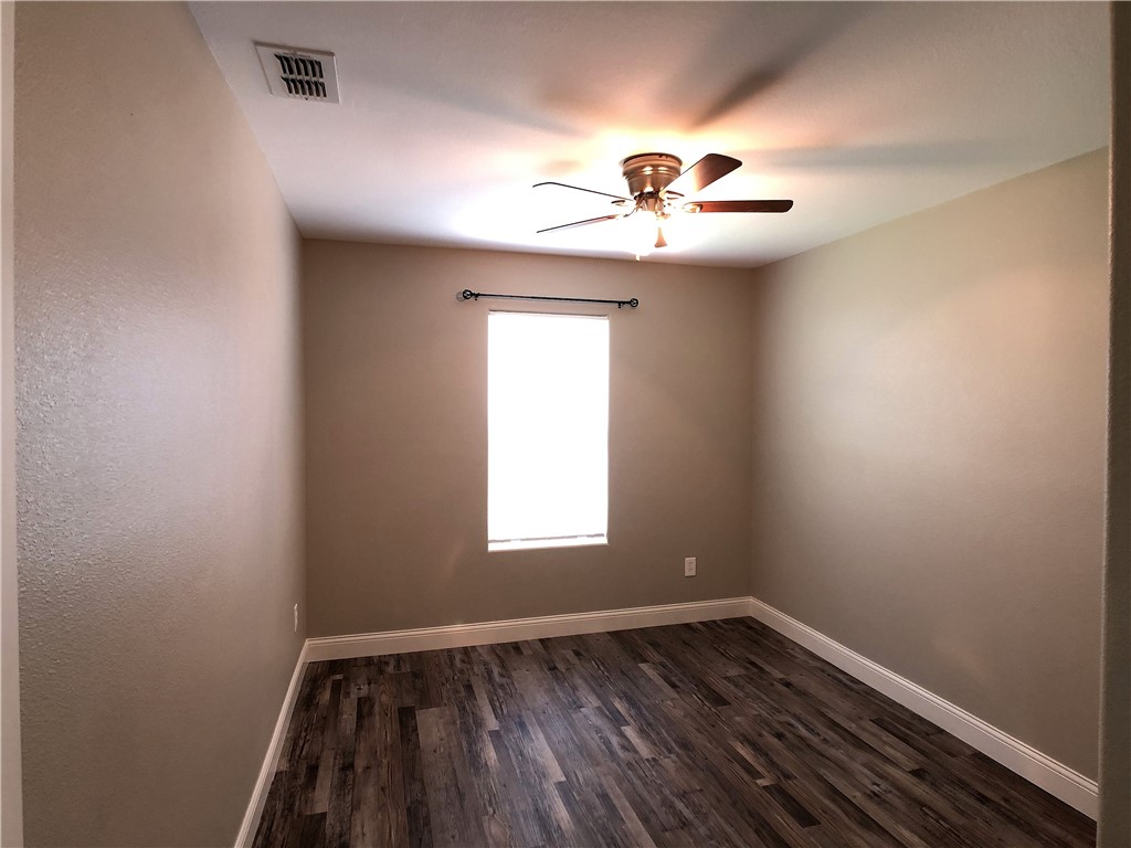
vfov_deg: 49.7
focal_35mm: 28
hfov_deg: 63.4
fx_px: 915
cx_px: 566
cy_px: 424
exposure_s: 1/15
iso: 40
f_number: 1.8
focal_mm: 3.99
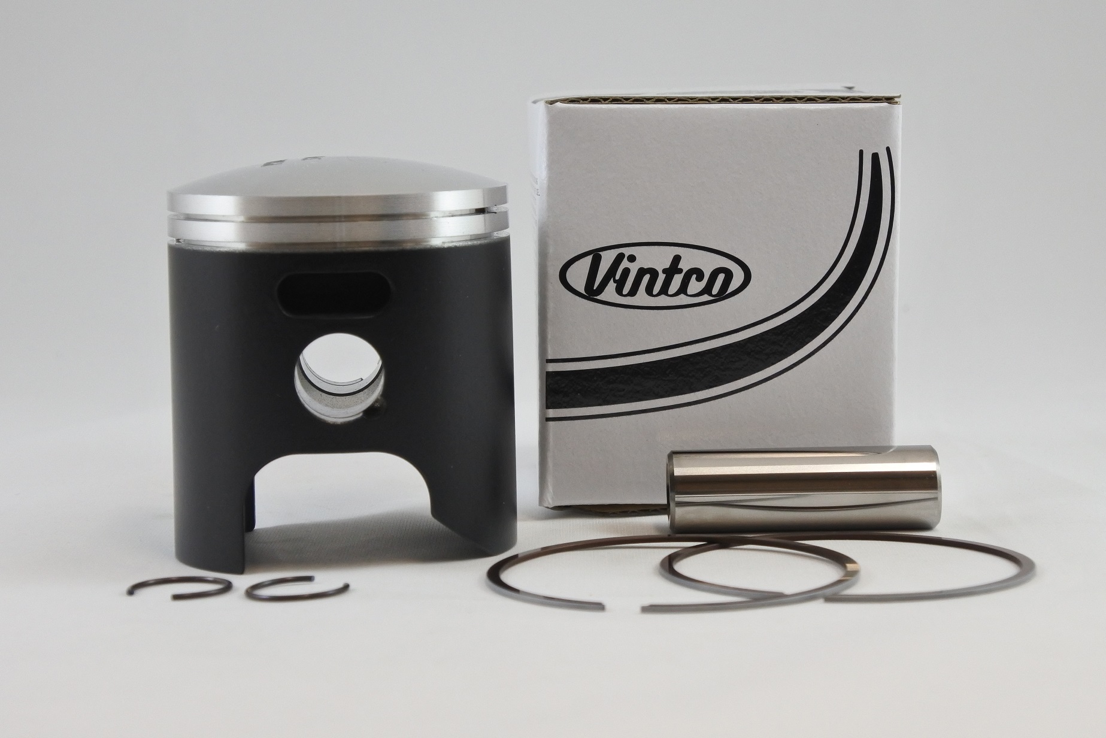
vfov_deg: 19.2
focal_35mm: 71
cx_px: 553
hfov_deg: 28.4
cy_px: 369
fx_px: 2181
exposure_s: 1/125
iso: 640
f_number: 5.3
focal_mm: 26.4
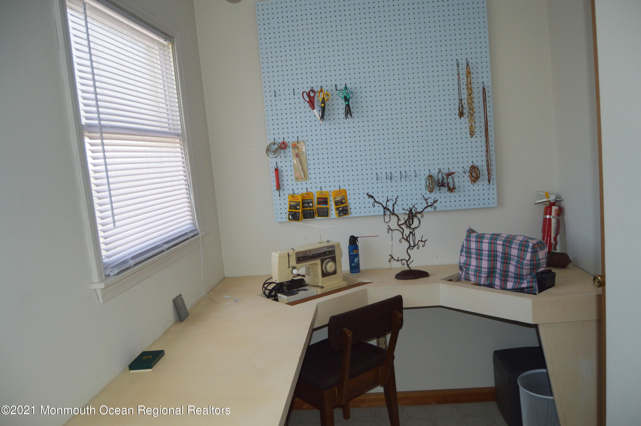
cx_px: 320
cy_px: 213
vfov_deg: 47.8
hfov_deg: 67.4
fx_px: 480
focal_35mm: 27
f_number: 3.5
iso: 400
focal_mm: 18
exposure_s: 1/80
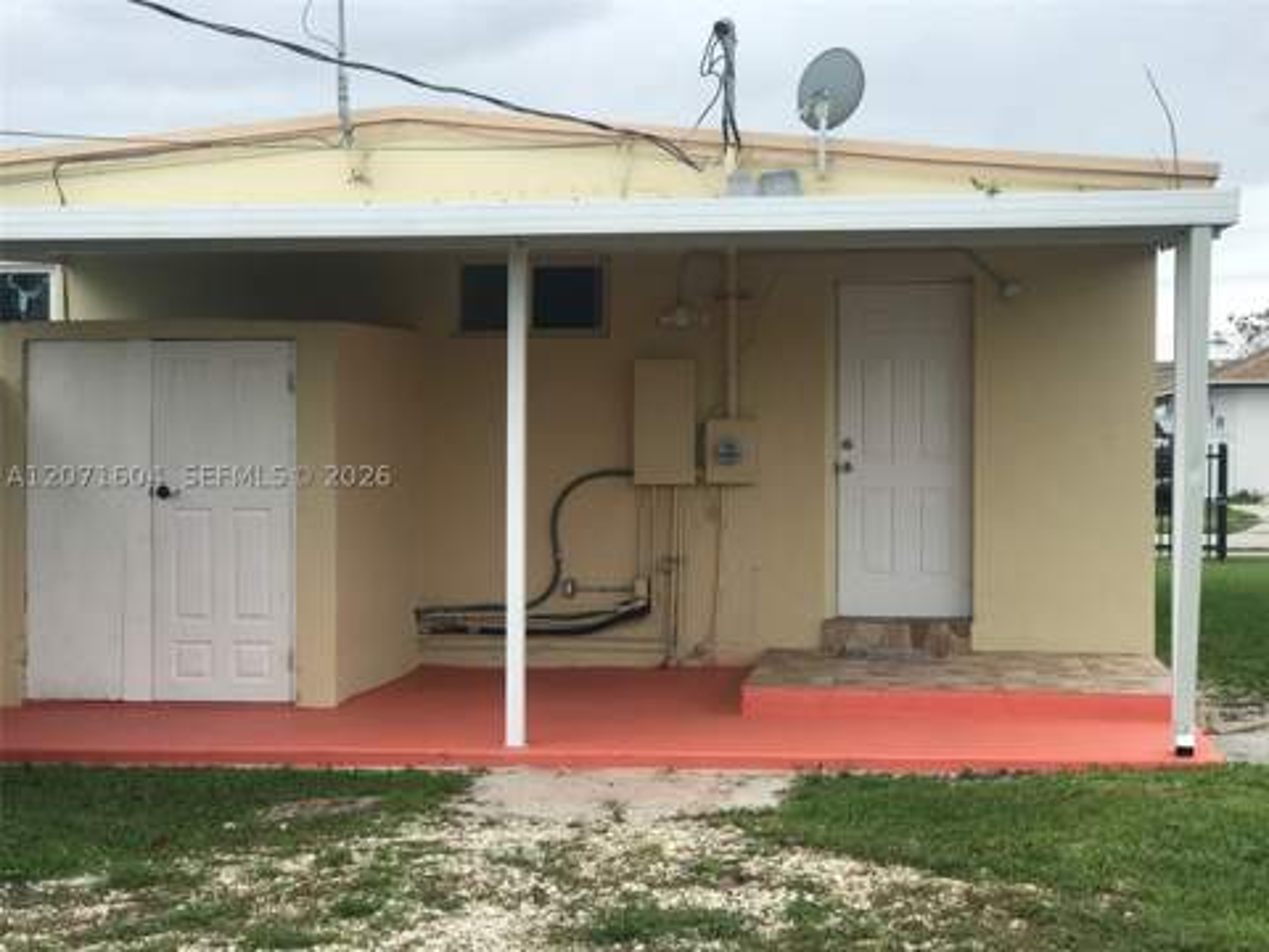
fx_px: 2090
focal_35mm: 57
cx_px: 634
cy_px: 476
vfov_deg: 25.7
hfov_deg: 33.8
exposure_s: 1/263
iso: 20
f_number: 2.8
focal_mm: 6.6
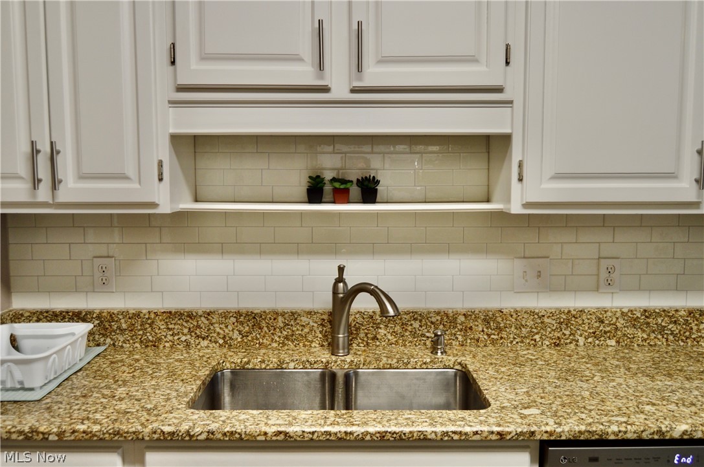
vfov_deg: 47.8
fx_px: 527
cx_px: 352
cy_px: 234
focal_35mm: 27
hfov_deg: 67.4
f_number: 4
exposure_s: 1/60
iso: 400
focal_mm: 18
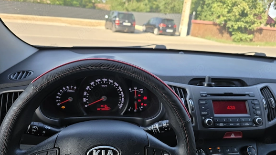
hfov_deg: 71.9
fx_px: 190
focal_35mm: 26
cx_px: 140
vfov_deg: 44.2
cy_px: 92
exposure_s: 1/180
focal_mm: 6.3
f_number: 1.7
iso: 20
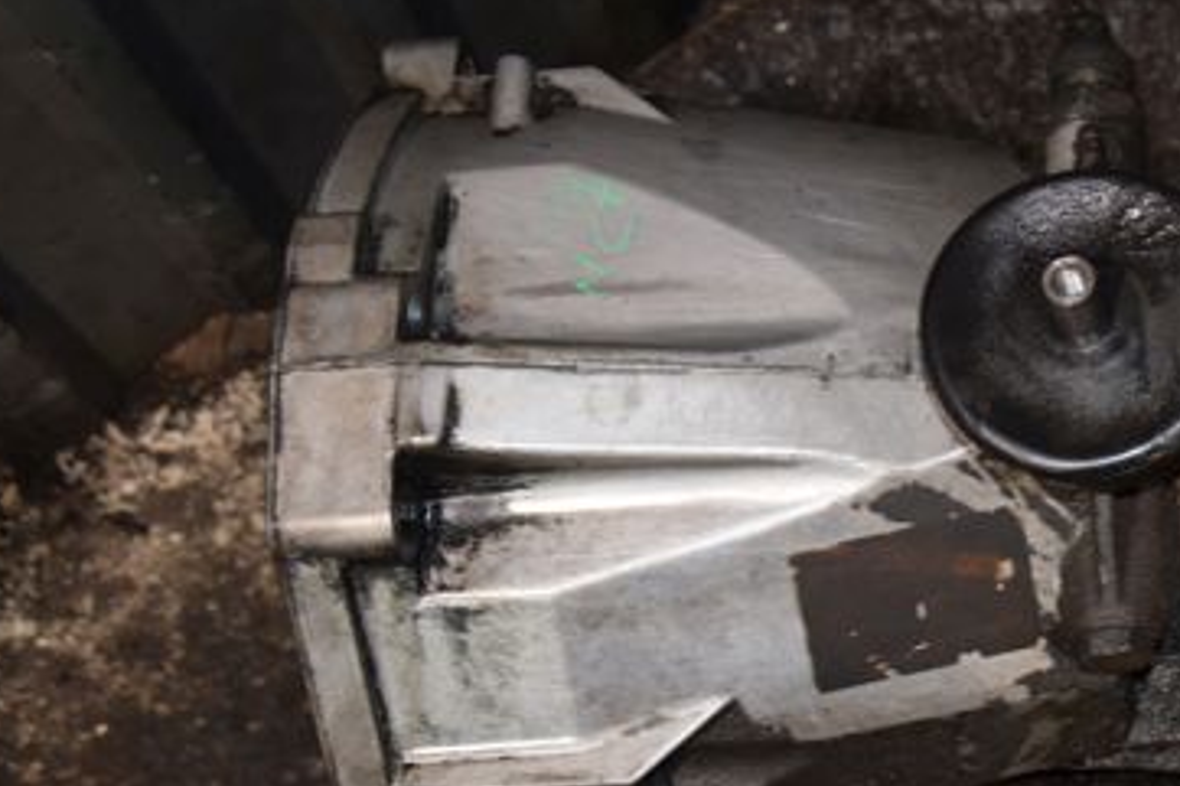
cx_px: 994
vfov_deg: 19.7
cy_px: 470
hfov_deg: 28.4
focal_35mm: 69
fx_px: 2261
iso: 800
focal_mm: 26
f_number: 5
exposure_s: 1/60
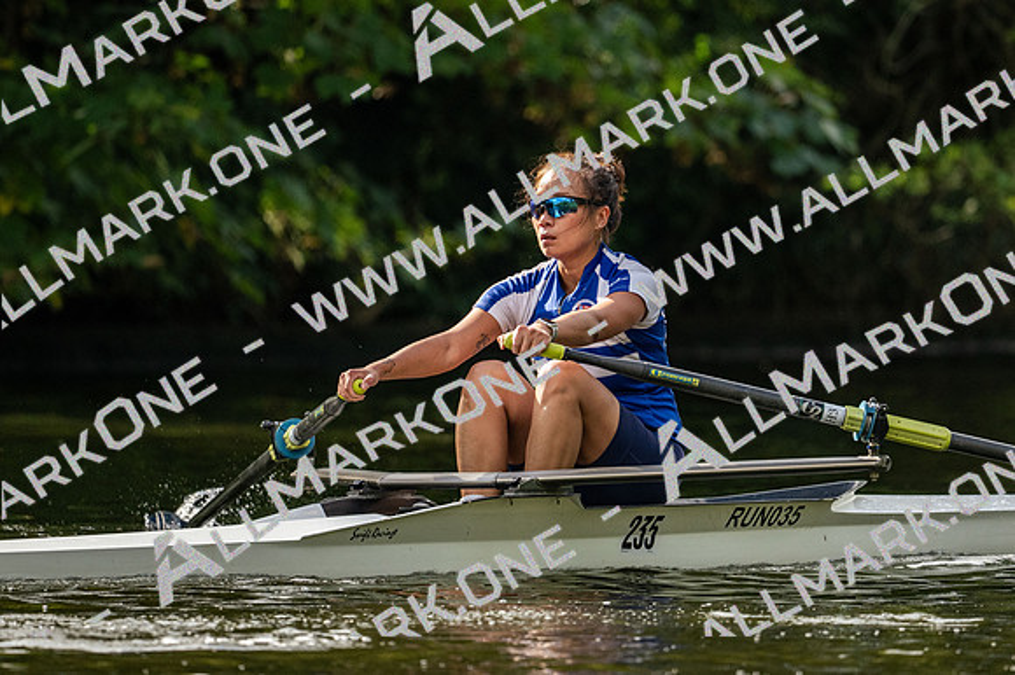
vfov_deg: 2.3
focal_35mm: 600
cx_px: 508
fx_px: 16910
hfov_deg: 3.4
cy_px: 338
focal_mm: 400
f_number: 4.5
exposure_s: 1/2500
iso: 900
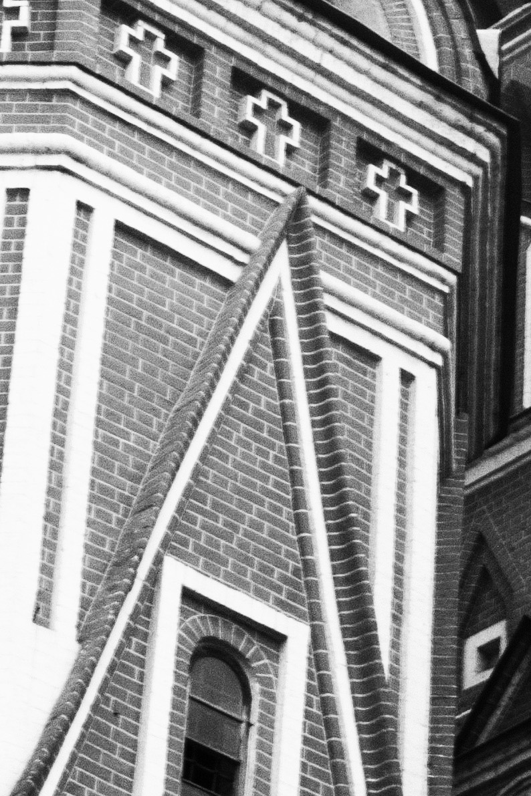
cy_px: 273
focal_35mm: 181
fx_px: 3996
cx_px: 439
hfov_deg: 7.6
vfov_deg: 11.4
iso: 400
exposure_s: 1/60
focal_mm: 37
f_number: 19
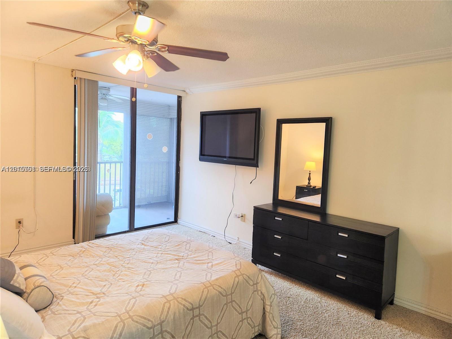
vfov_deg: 58.9
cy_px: 170
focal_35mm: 23
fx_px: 300
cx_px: 226
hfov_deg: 73.9
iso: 200
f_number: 1.8
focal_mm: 5.4
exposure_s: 1/180
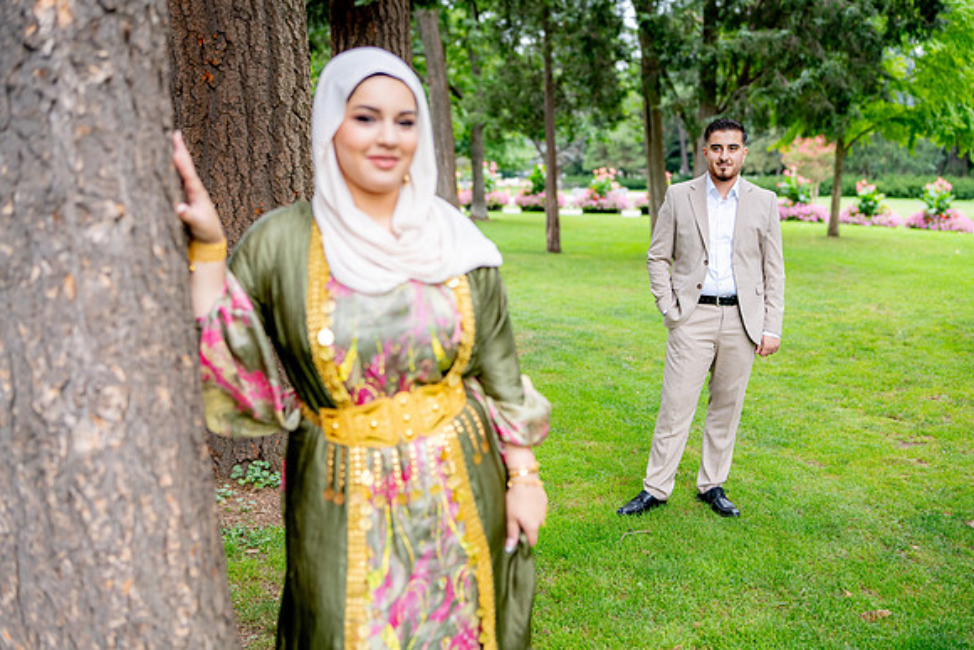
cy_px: 325
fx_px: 947
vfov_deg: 37.9
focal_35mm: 35
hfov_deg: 54.4
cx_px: 487
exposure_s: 1/1000
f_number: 2
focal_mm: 35
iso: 200
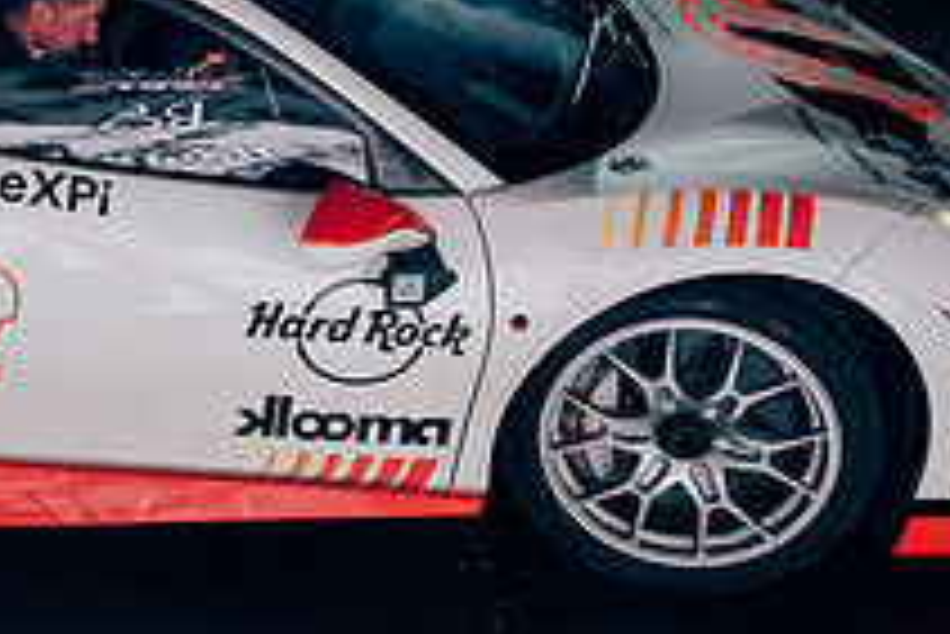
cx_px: -36
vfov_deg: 19.9
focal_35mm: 66
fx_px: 1743
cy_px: -34
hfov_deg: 28.3
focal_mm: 16
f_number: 3.2
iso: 1600
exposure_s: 1/125
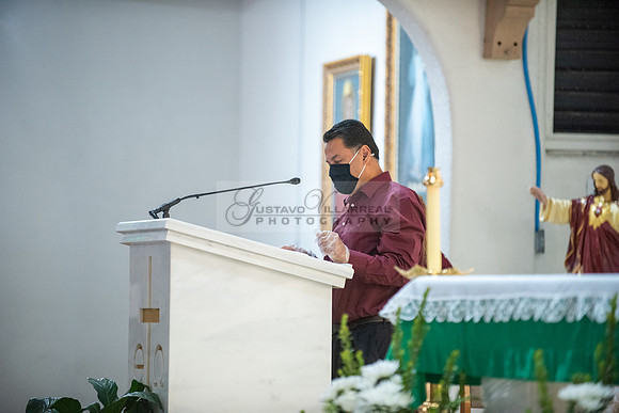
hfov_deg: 10.3
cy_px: 206
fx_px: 3440
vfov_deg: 6.9
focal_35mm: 200
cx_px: 310
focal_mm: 200
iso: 2000
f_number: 2.8
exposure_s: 1/200
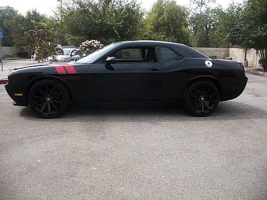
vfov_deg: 39.7
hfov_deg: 51.4
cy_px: 100
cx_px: 134
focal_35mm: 36
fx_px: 278
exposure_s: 1/320
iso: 50
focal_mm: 6.3
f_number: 2.8
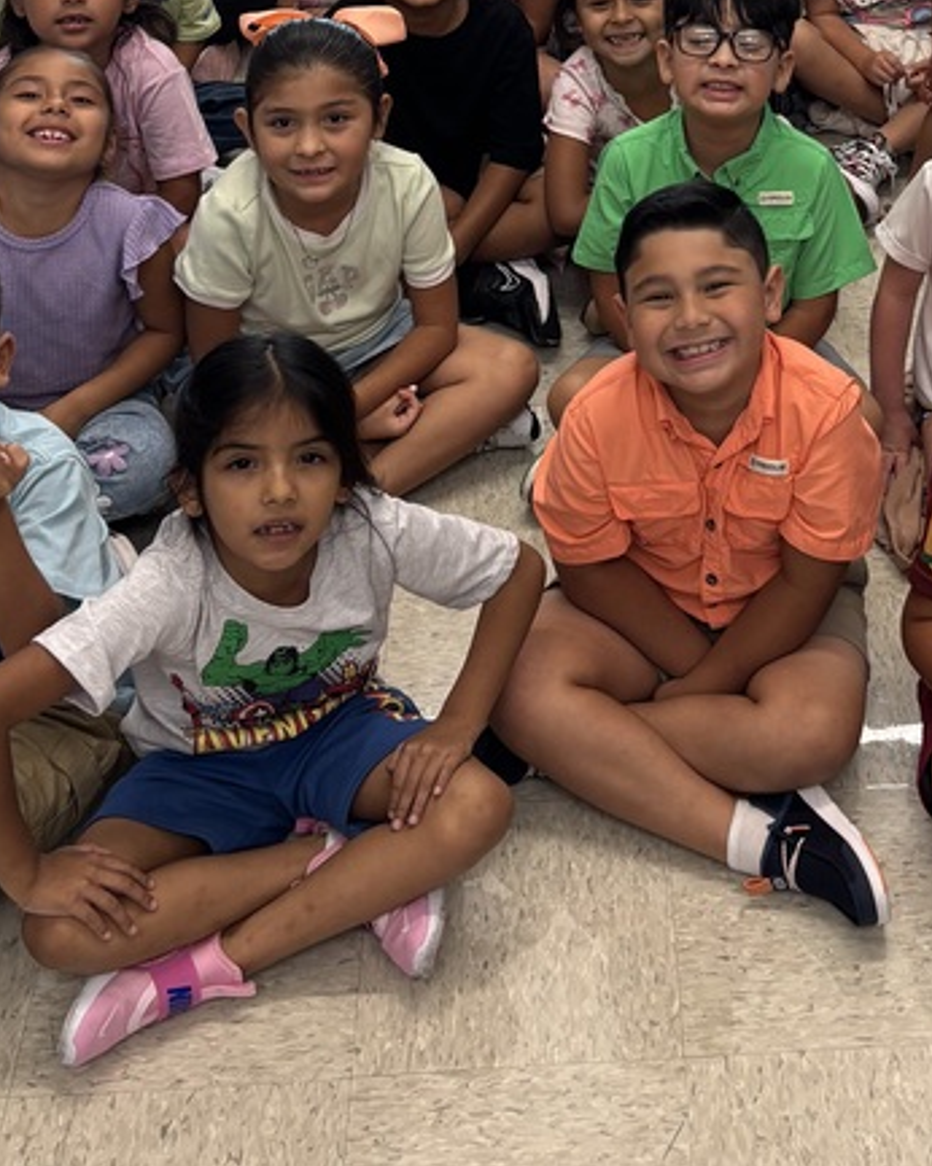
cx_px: 706
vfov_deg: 29.5
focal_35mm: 60
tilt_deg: -26.4
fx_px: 2070
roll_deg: -2.7
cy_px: 8
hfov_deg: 25.1
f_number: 1.6
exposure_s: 1/60
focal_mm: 5.96
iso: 100
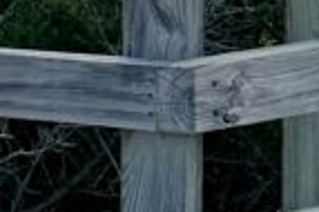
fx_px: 1584
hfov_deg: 9.7
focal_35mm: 179
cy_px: -299
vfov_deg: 7.2
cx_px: -526
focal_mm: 6.76
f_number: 1.78
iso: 80
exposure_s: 1/4167
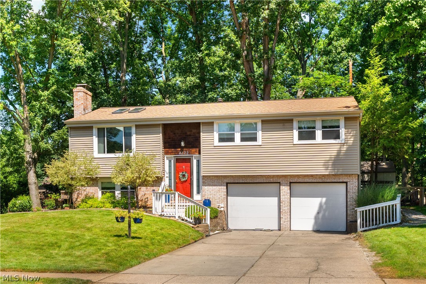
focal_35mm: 40
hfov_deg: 48.5
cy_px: 142
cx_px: 213
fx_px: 473
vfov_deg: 33.4
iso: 400
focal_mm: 27
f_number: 8
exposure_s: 1/100
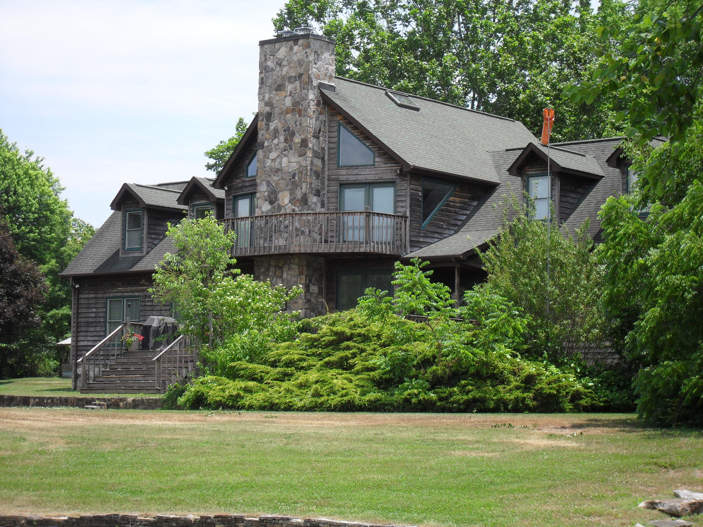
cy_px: 264
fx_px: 1807
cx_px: 352
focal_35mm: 89
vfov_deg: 16.6
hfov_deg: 22.0
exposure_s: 1/250
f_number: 5.5
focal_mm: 15.7
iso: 100
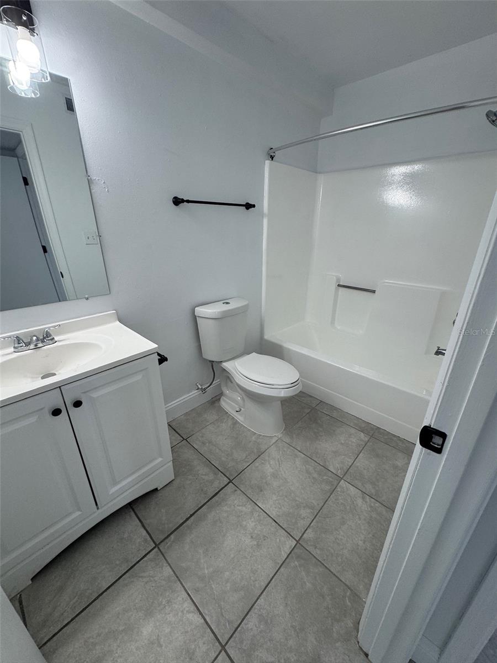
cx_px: 248
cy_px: 332
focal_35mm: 14
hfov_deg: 85.7
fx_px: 268
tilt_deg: -20.8
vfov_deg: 102.1
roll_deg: -0.1
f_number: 2.2
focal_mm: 2.22
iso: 100
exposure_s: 1/120
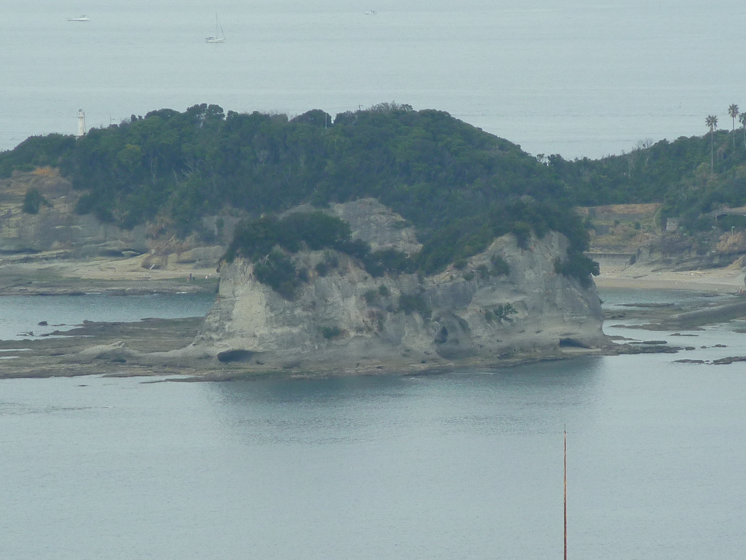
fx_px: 11530
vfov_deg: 2.8
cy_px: 280
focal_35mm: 535
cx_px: 373
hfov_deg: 3.7
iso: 80
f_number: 4.9
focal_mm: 49.2
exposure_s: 1/250
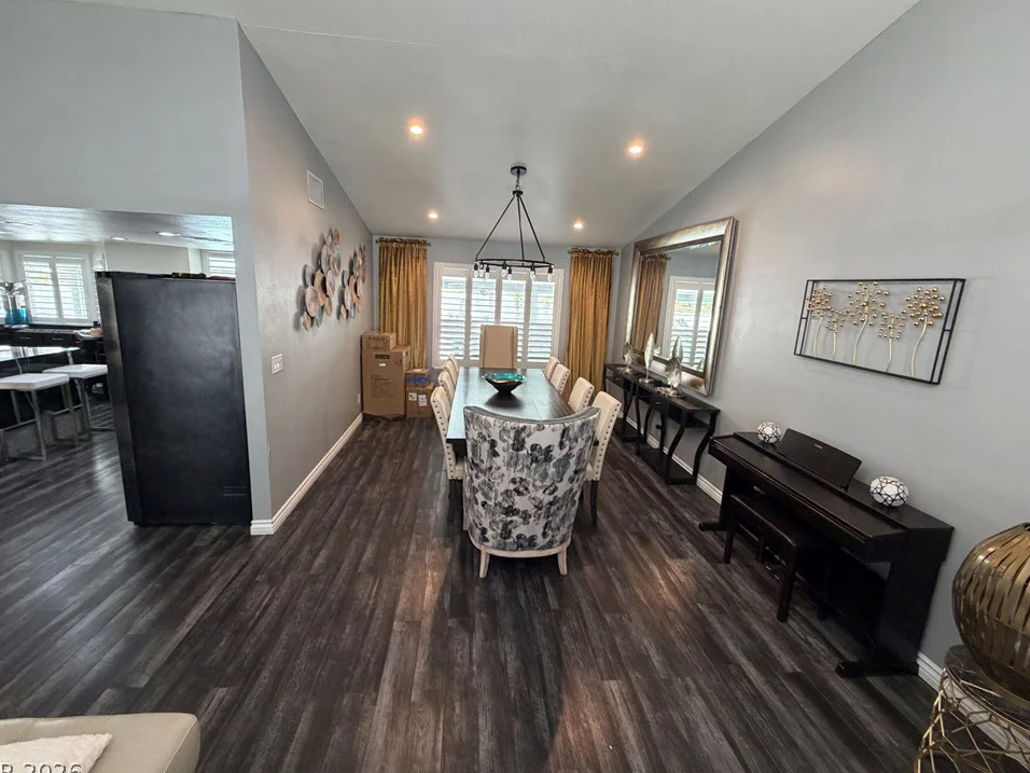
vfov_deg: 81.7
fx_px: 446
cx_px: 515
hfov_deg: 98.2
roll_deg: -3.1
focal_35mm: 15
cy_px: 375
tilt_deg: -10.7
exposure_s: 1/60
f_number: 2.2
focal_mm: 2.22
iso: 250
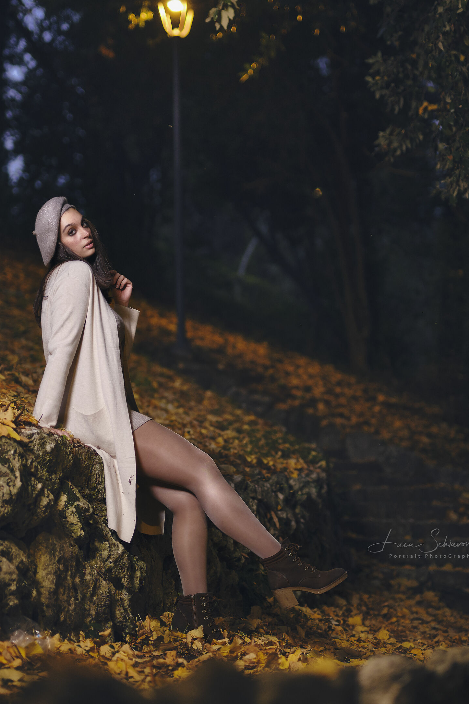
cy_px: 324
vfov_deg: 24.5
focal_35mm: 83
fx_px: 1622
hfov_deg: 16.5
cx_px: 232
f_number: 1.4
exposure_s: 1/250
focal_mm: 50
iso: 1250
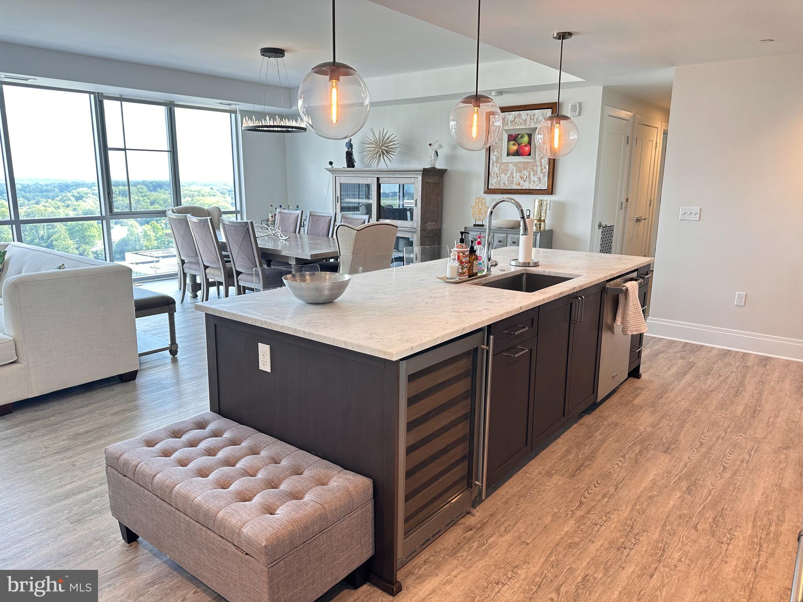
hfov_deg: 71.6
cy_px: 301
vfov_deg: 56.8
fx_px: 557
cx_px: 402
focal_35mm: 24
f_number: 1.78
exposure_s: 1/60
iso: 125
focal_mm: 6.86
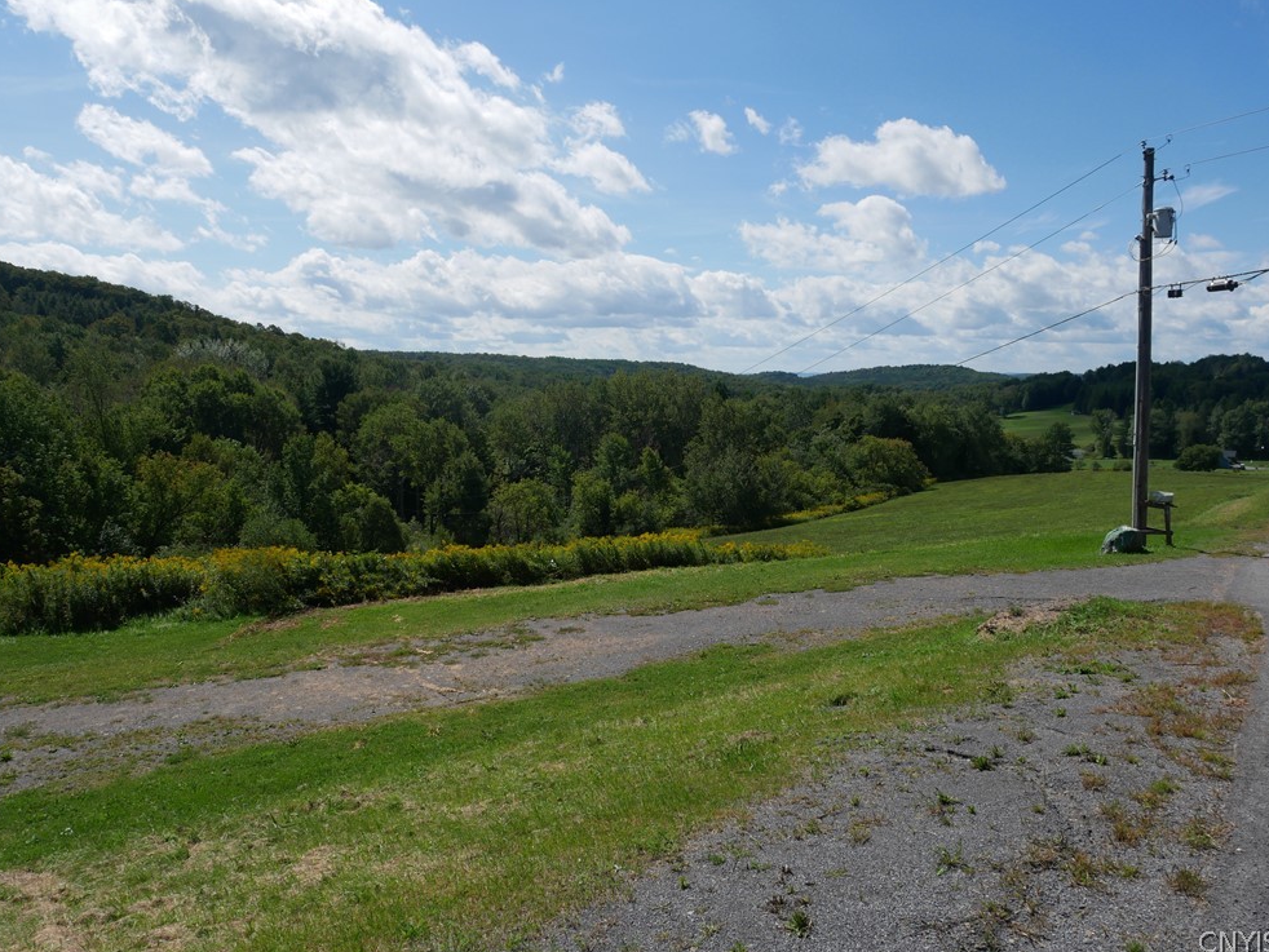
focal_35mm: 25
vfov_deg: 54.9
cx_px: 626
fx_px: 917
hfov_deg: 69.4
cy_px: 468
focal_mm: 12
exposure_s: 1/640
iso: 200
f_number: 8
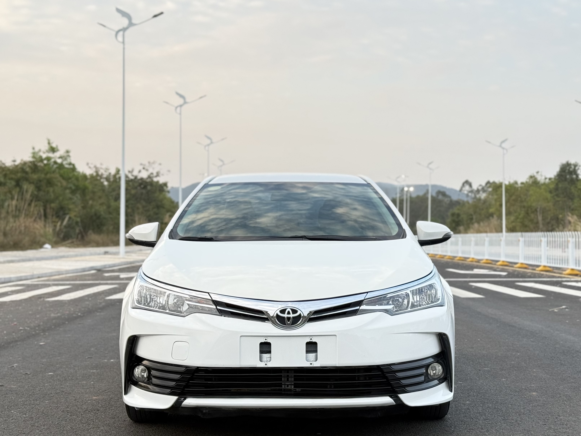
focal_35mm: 48
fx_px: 806
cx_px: 290
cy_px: 218
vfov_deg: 30.3
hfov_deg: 39.7
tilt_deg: +1.4
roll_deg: -0.9
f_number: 1.78
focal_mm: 6.76
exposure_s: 1/121
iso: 64
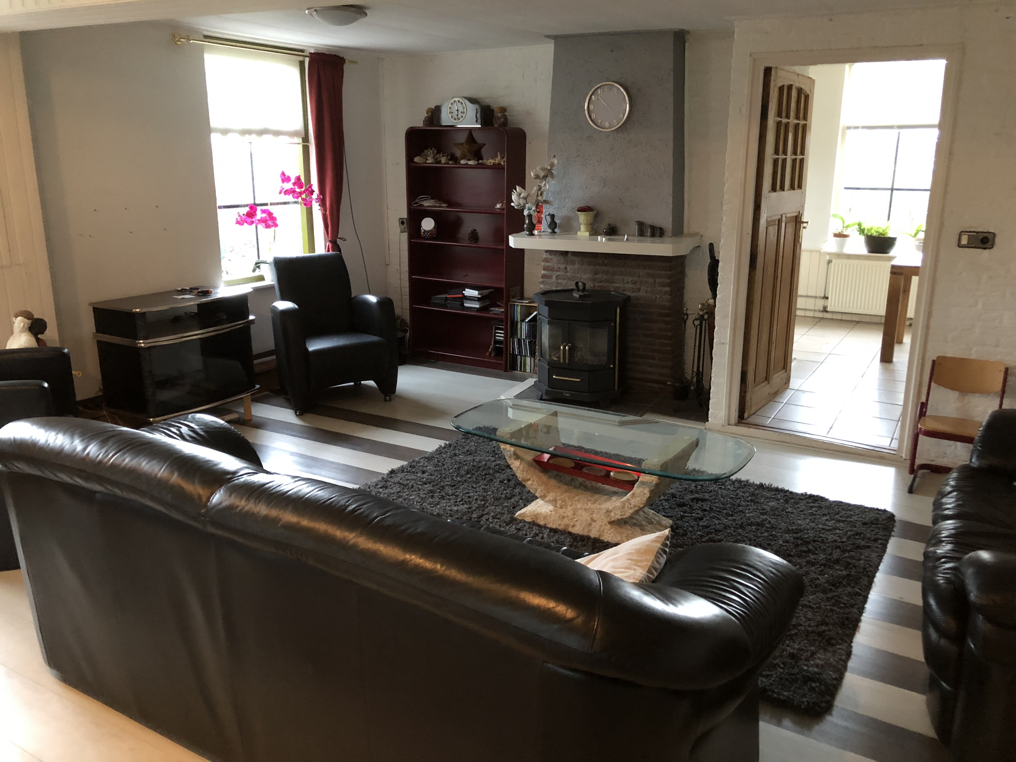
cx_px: 508
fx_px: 822
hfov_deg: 63.4
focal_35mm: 28
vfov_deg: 49.7
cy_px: 381
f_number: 1.8
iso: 100
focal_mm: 3.99
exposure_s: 1/4
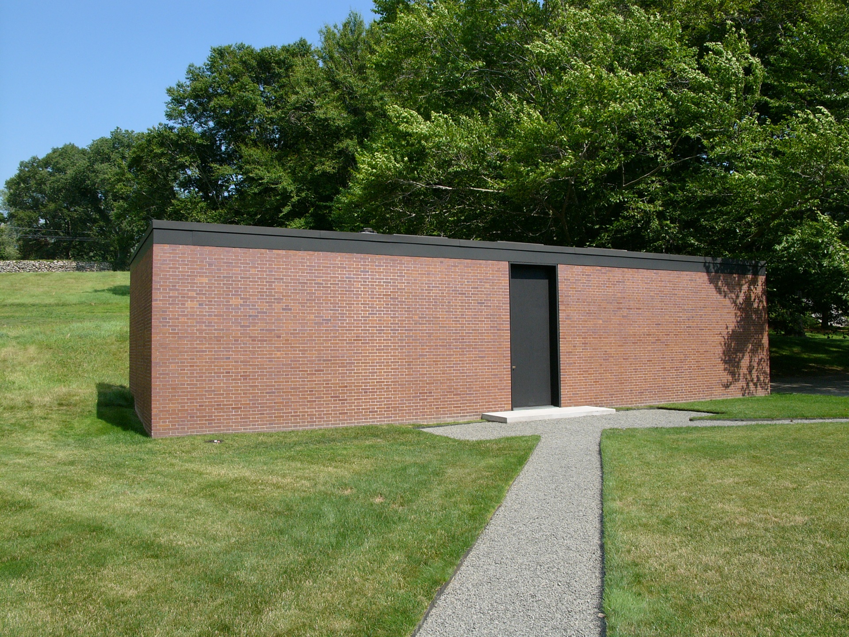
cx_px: 424
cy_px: 318
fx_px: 687
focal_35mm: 28
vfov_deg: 49.7
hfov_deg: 63.4
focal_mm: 7
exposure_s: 1/320
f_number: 6.3
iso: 100
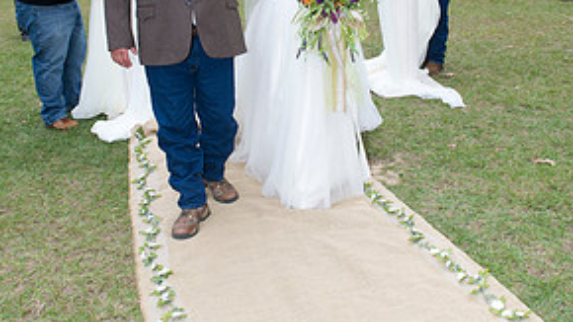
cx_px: 289
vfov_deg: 29.6
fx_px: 592
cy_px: 57
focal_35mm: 39
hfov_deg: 51.6
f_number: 8
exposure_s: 1/160
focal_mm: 24
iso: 800
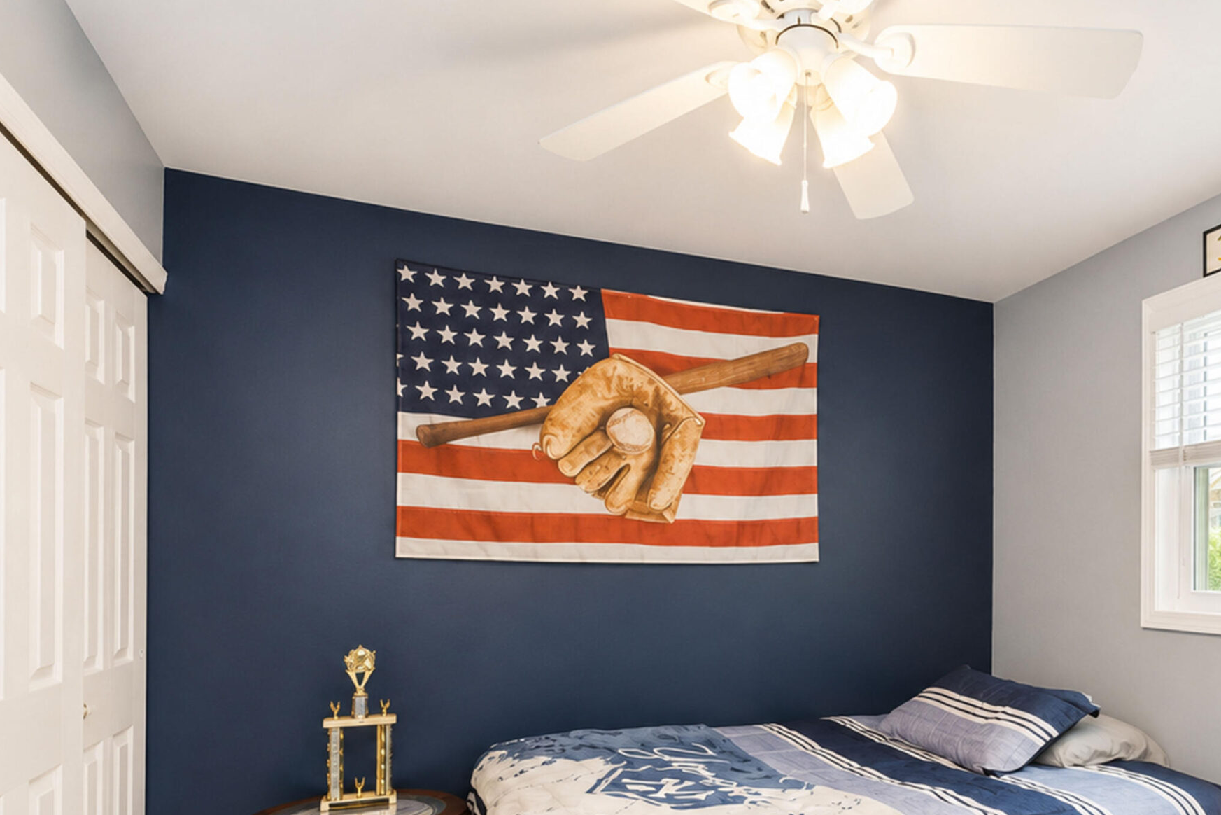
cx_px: 821
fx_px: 746
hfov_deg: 75.9
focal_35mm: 22
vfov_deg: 55.2
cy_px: 586
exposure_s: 1/125
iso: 2000
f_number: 8
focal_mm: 10
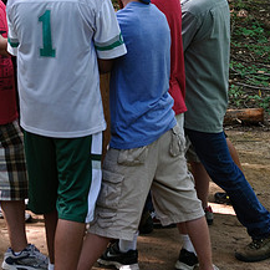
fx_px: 1049
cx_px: 94
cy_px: 12
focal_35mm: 119
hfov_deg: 14.6
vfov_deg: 14.5
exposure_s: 1/45
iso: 400
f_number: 4
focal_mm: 45
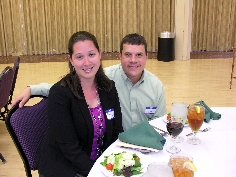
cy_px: 88
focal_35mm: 35
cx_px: 118
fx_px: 239
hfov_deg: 52.6
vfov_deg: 40.7
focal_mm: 8.9
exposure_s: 1/4.1
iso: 52
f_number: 4
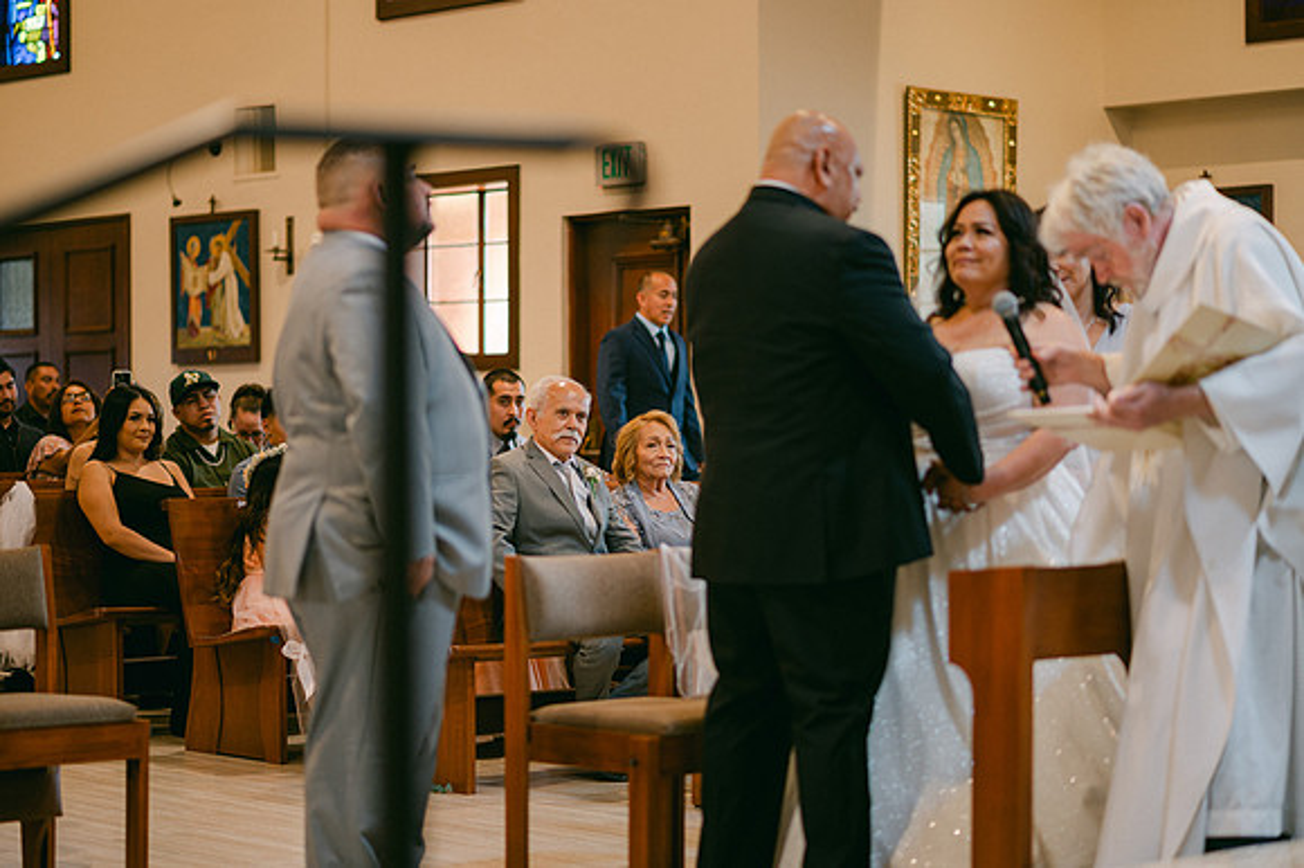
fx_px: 3077
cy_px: 434
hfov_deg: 23.9
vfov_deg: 16.1
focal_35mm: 85
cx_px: 652
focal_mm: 85
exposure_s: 1/125
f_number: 1.8
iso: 200
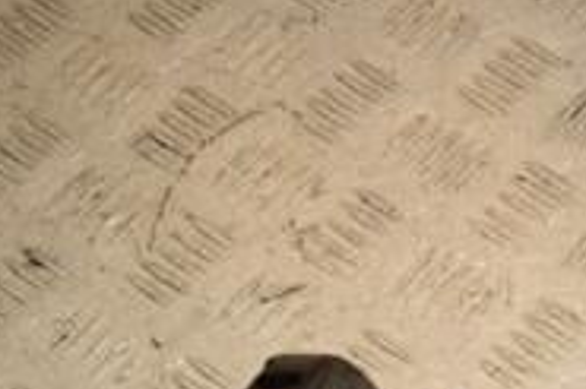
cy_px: 617
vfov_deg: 12.1
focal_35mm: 107
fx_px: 1740
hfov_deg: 17.5
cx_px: 827
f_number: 10
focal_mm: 22
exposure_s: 1/200
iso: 800
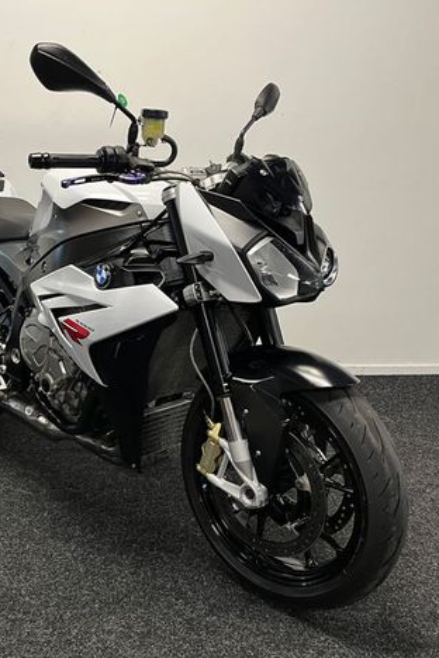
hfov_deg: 35.5
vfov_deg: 51.9
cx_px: 139
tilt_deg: -17.0
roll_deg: +0.1
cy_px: 333
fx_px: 677
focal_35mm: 37
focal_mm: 5.1
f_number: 1.6
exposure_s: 1/50
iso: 100
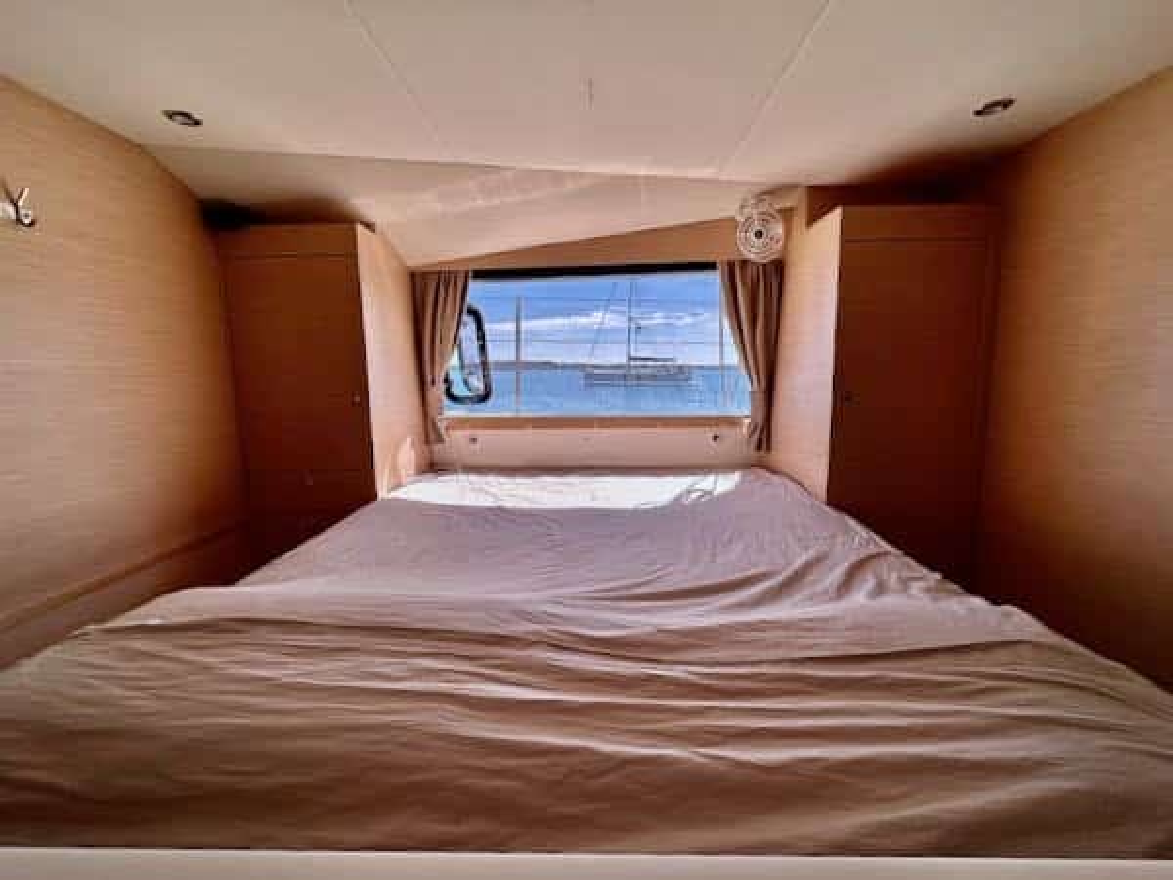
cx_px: 586
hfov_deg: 102.1
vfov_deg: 85.7
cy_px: 440
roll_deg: -1.5
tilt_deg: -8.5
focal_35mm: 14
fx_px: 474
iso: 50
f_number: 2.2
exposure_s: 1/861
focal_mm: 2.22
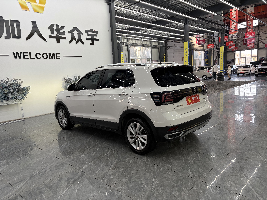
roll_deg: +3.5
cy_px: 100
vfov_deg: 53.1
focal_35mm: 26
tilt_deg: -8.2
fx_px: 201
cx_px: 134
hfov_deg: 67.3
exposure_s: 1/122
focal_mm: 5.96
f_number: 1.6
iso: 125
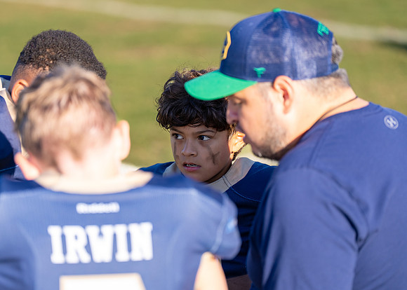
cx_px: 186
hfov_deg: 12.4
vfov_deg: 8.9
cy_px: 138
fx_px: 1868
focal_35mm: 162
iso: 200
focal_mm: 142
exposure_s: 1/1600
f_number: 2.8
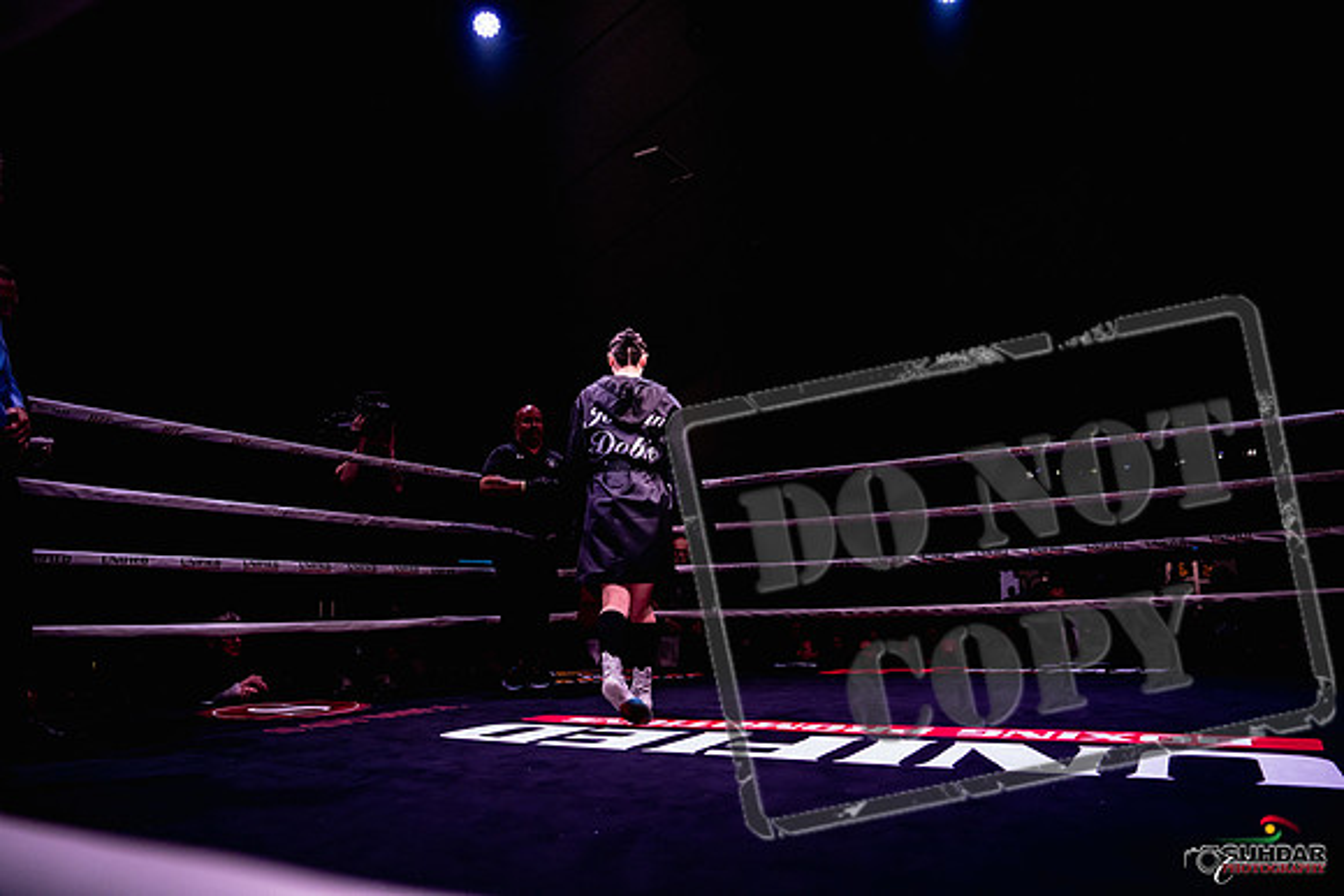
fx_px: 896
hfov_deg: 73.7
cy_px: 448
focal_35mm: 24
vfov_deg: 53.2
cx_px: 672
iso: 5000
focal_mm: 24
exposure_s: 1/800
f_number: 2.8
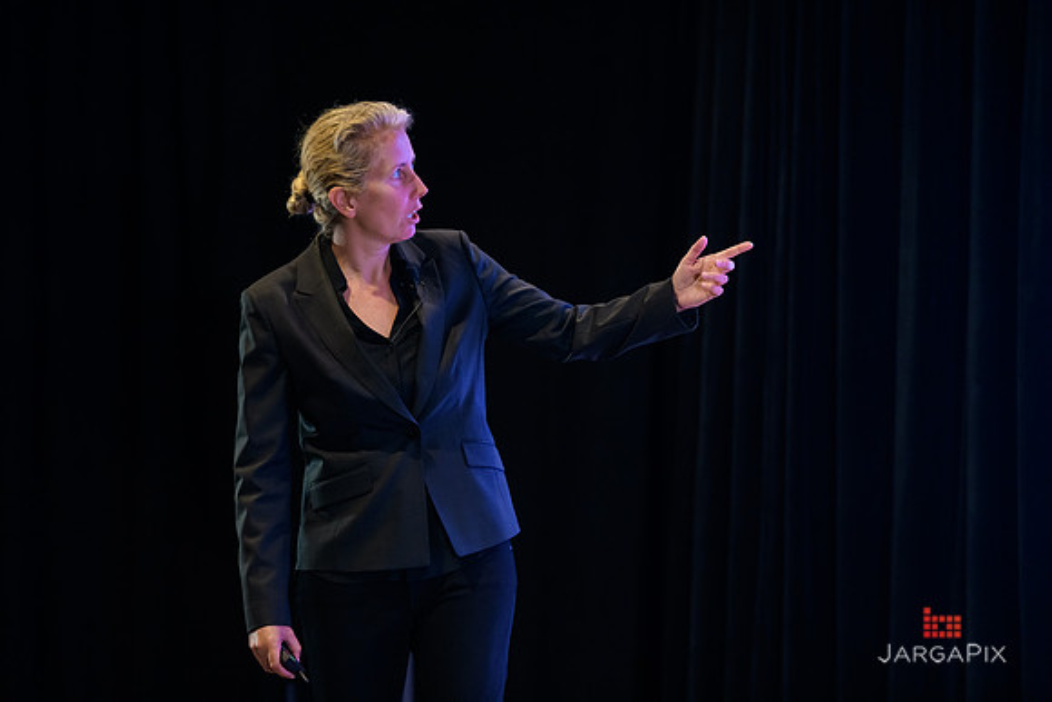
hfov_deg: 12.8
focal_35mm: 160
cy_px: 351
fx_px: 4676
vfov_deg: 8.6
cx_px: 526
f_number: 3.2
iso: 1600
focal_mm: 160
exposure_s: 1/250
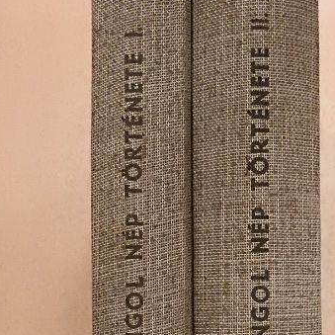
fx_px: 602
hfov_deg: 30.9
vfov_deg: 29.9
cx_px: 210
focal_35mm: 55
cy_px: 296
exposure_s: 1/80
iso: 1600
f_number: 3.6
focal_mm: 5.9
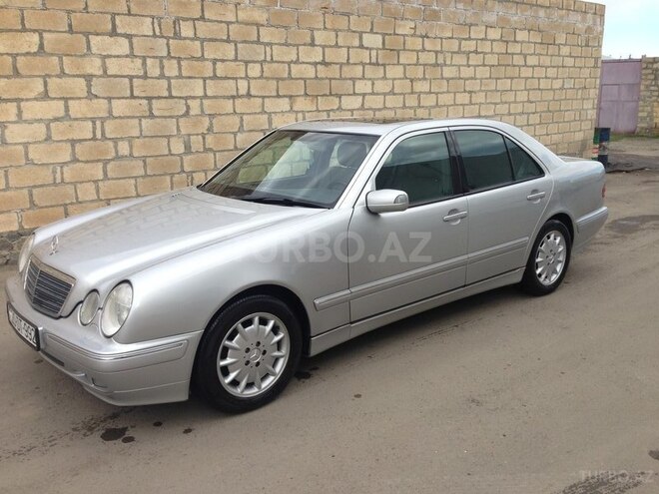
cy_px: 247
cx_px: 330
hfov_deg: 55.4
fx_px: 628
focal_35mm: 33
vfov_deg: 42.9
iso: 50
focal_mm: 4.12
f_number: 2.4
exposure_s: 1/511
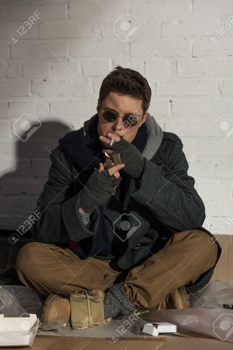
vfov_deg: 18.1
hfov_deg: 12.1
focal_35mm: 113
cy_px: 175
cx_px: 116
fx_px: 1097
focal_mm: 112
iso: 100
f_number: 4.5
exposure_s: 1/200
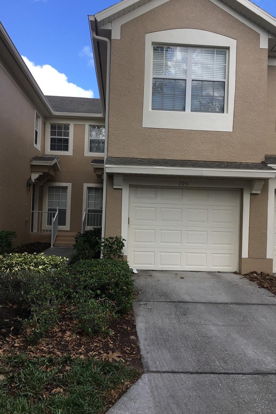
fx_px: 357
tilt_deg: +1.6
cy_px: 209
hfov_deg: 42.3
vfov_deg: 60.3
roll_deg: -2.7
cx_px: 142
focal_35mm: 31
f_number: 2.2
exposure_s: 1/620
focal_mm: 4.15
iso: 25
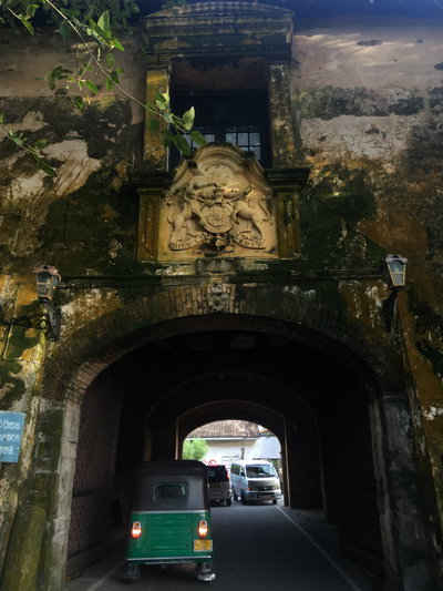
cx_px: 222
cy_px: 296
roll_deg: +0.8
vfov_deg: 61.6
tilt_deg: +19.5
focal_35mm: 29
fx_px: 495
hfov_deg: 48.2
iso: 25
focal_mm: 4.15
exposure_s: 1/50
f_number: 2.2
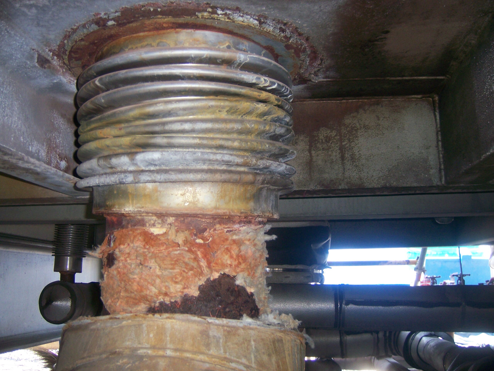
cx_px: 247
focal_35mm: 36
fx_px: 514
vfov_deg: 39.7
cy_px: 186
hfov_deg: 51.3
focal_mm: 6
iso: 125
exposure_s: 1/60
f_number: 2.8
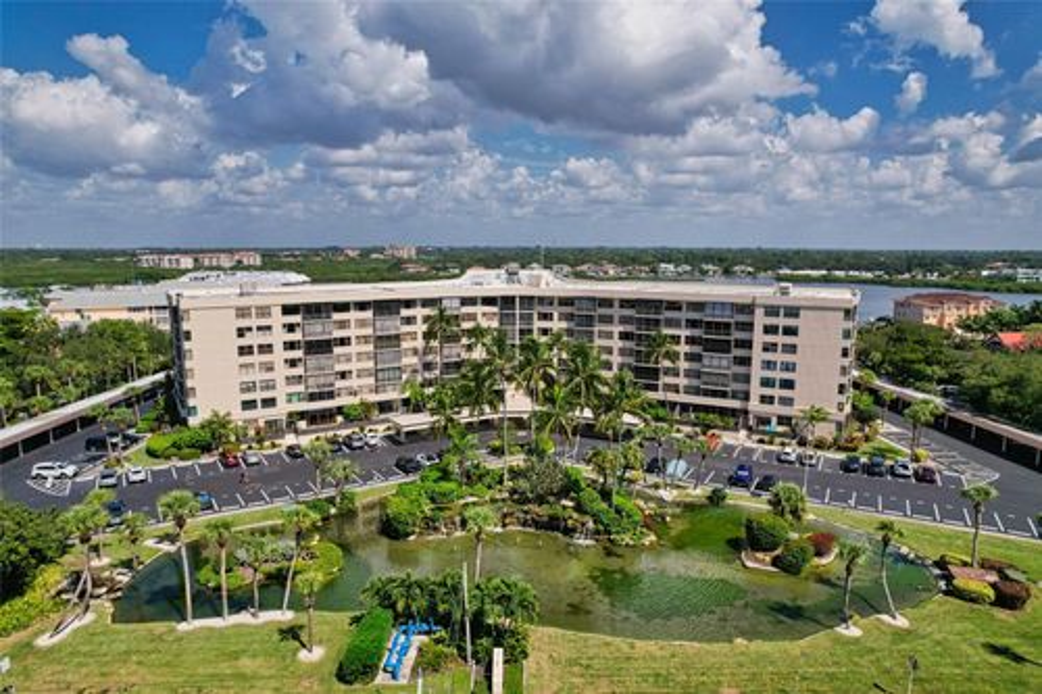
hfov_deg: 78.6
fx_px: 637
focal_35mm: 22
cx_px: 521
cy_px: 347
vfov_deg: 57.2
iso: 100
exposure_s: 1/200
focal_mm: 8.4
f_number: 2.8
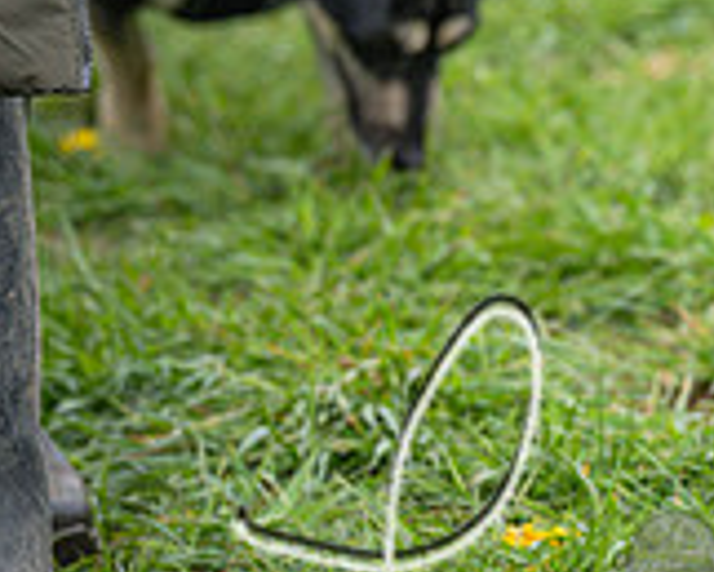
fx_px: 7993
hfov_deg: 5.1
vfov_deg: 4.1
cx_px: 1191
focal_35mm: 378
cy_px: 333
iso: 400
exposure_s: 1/1600
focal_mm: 96
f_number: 4
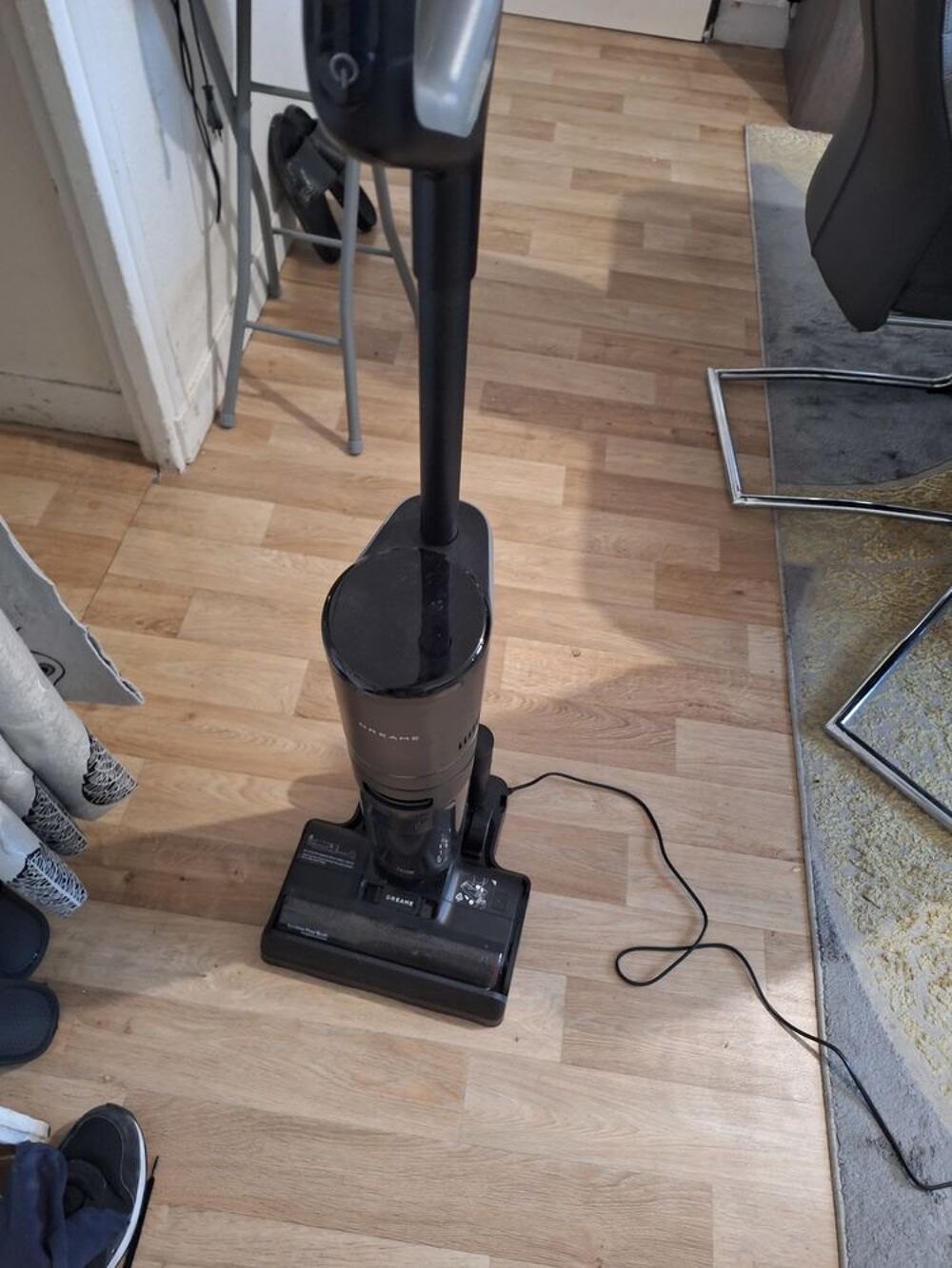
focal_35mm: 23
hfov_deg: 58.9
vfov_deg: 73.9
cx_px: 476
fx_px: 843
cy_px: 634
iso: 500
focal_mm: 5.54
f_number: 1.8
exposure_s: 1/20
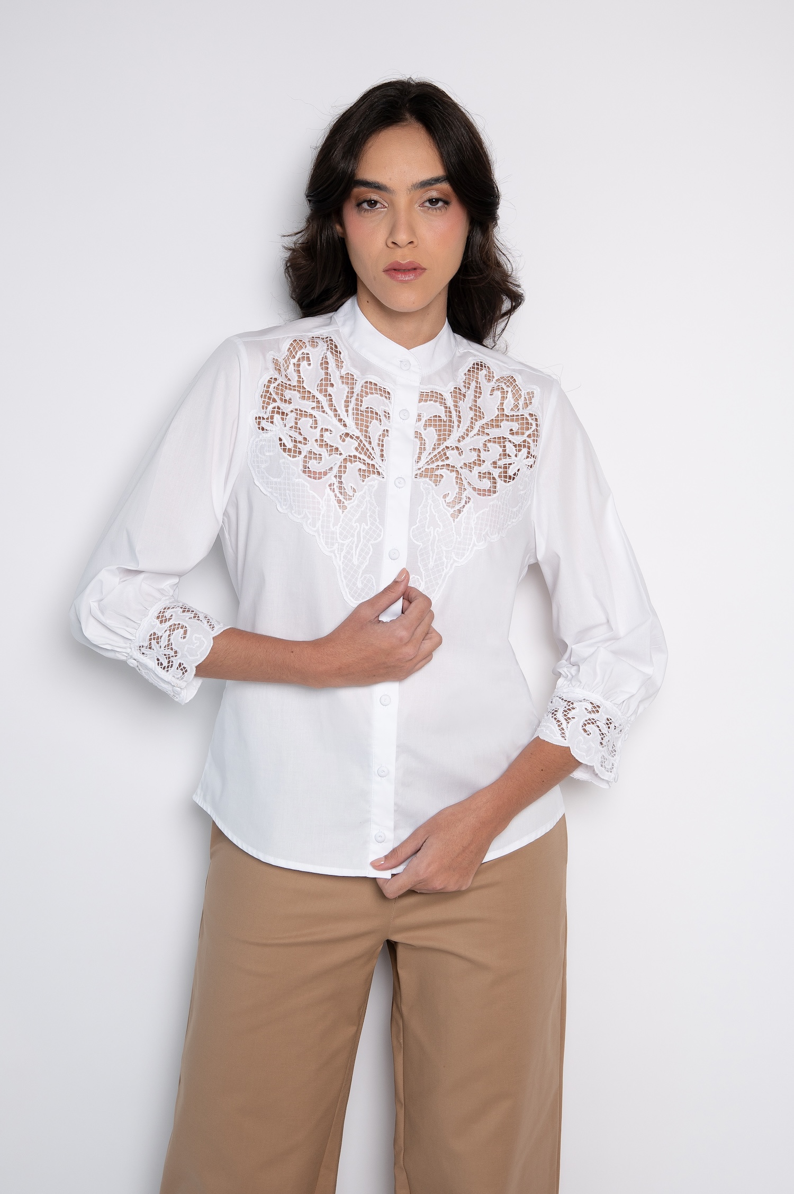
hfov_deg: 29.2
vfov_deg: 42.8
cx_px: 397
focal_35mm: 46
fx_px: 1524
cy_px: 597
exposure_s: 1/125
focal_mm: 46
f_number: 5
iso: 200
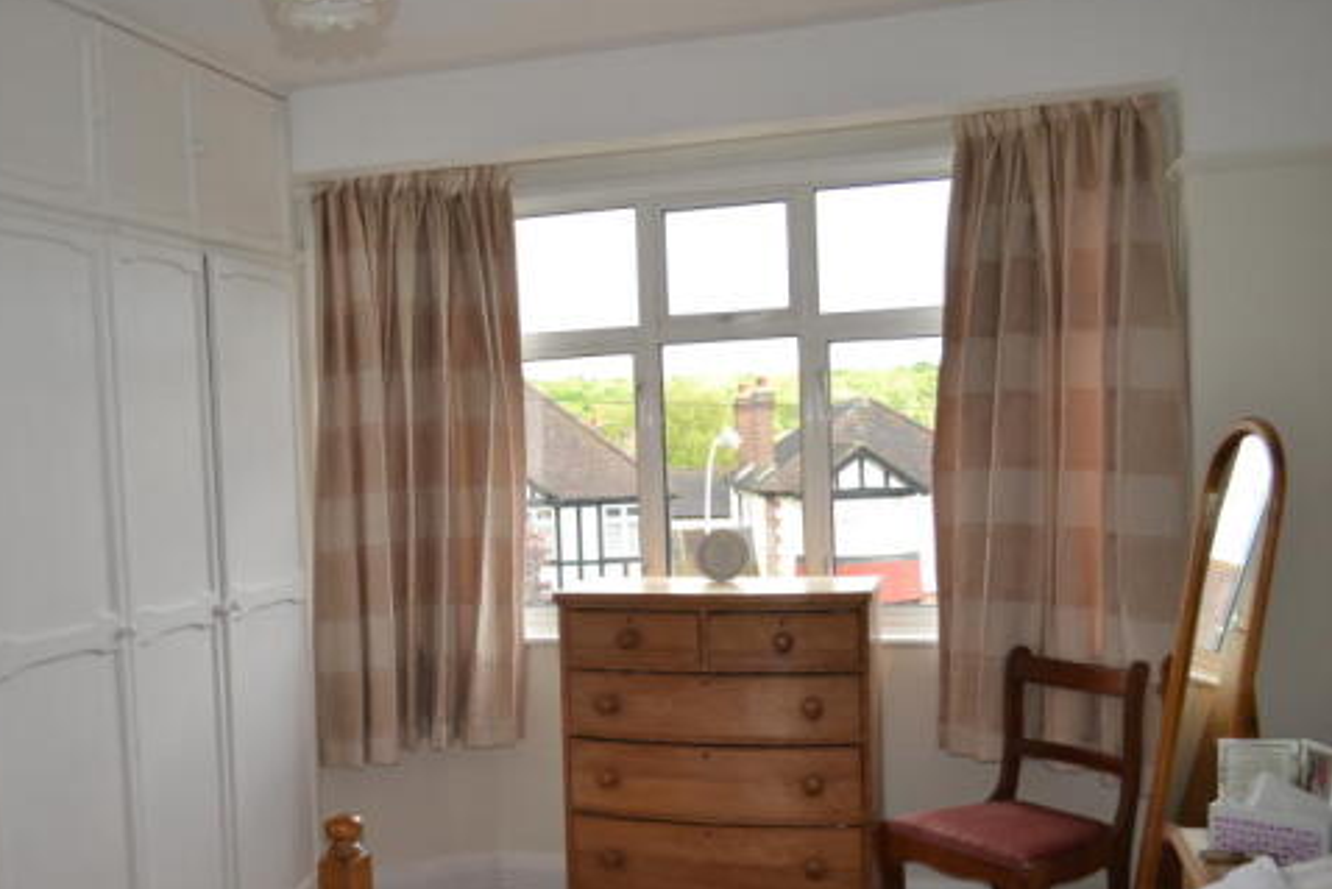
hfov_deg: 50.8
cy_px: 545
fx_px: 1369
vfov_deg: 35.8
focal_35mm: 37
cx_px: 425
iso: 220
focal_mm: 18
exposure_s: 1/125
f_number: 4
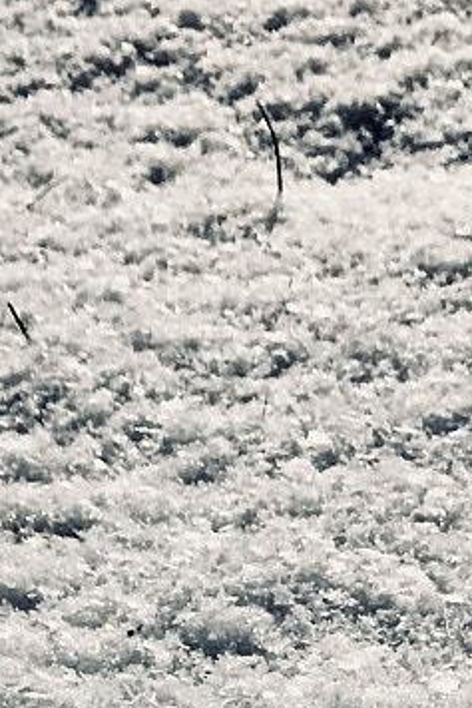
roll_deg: +1.7
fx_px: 2672
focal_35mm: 136
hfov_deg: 9.8
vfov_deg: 13.0
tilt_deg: -40.7
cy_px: 1450
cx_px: 701
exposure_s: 1/3846
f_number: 2.2
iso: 25
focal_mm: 4.15
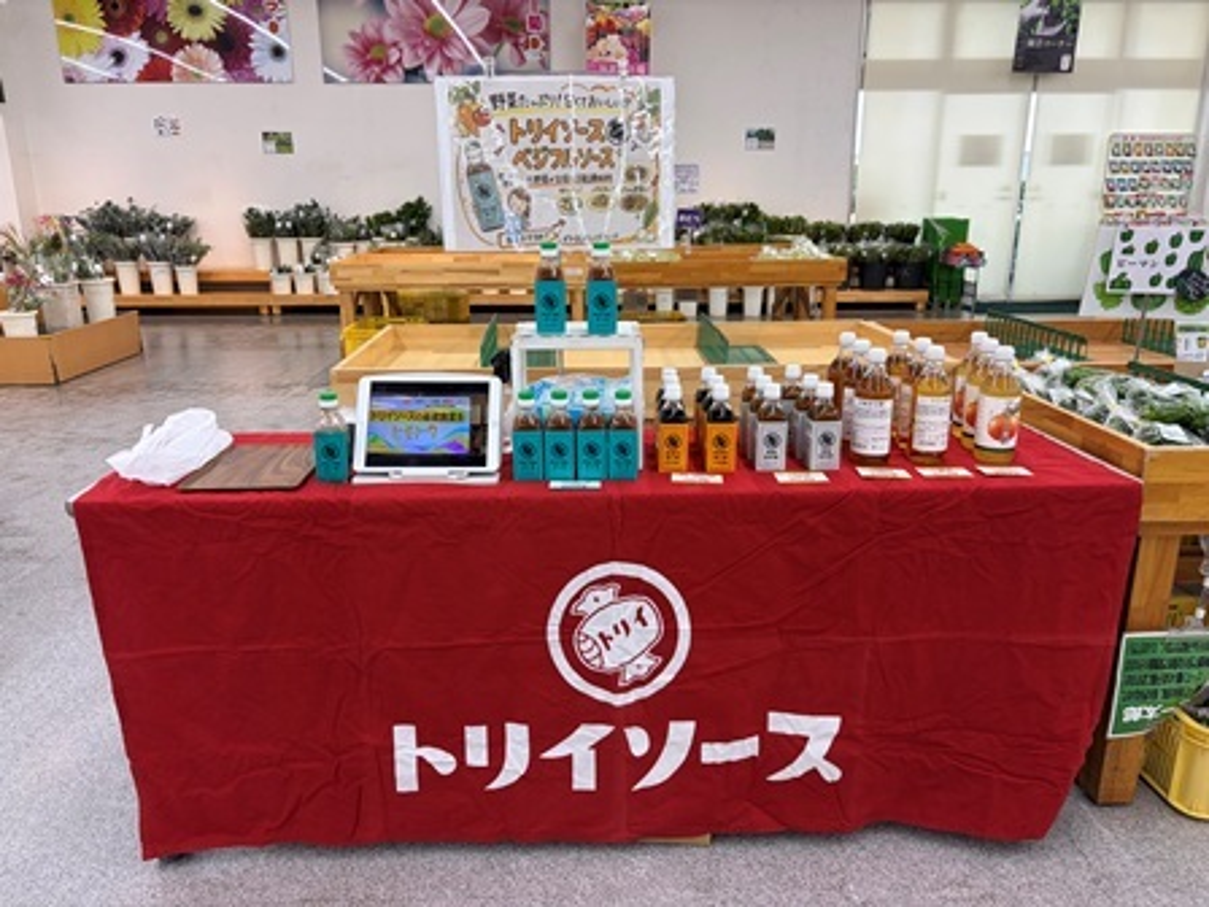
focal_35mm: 26
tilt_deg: -16.0
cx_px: 604
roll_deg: +0.9
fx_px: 908
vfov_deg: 53.1
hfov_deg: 67.3
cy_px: 454
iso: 64
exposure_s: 1/122
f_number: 1.6
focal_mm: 5.96
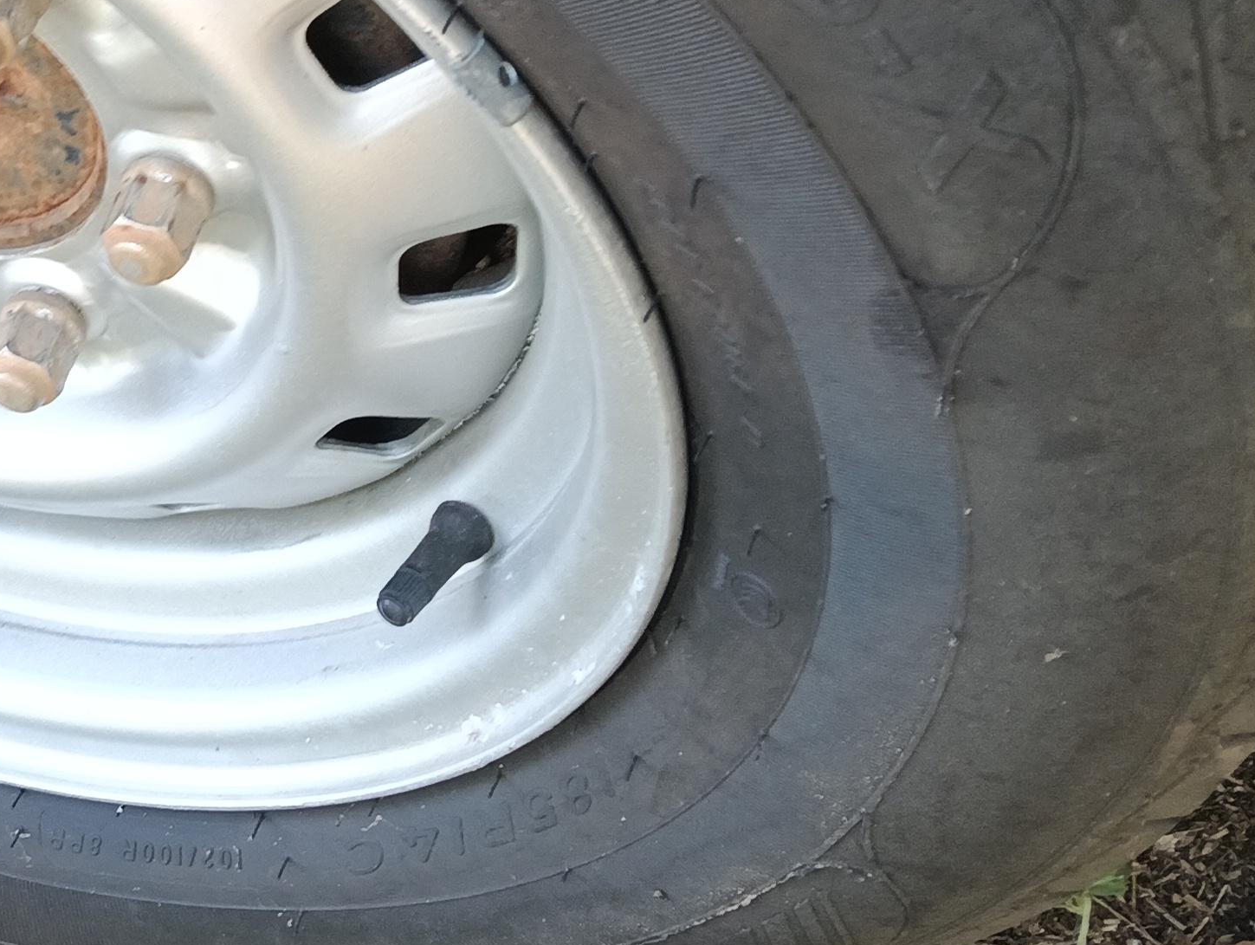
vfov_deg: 18.5
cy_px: -145
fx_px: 2759
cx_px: -130
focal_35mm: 76
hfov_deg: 24.0
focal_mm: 3.98
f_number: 2.8
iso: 80
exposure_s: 1/33.3
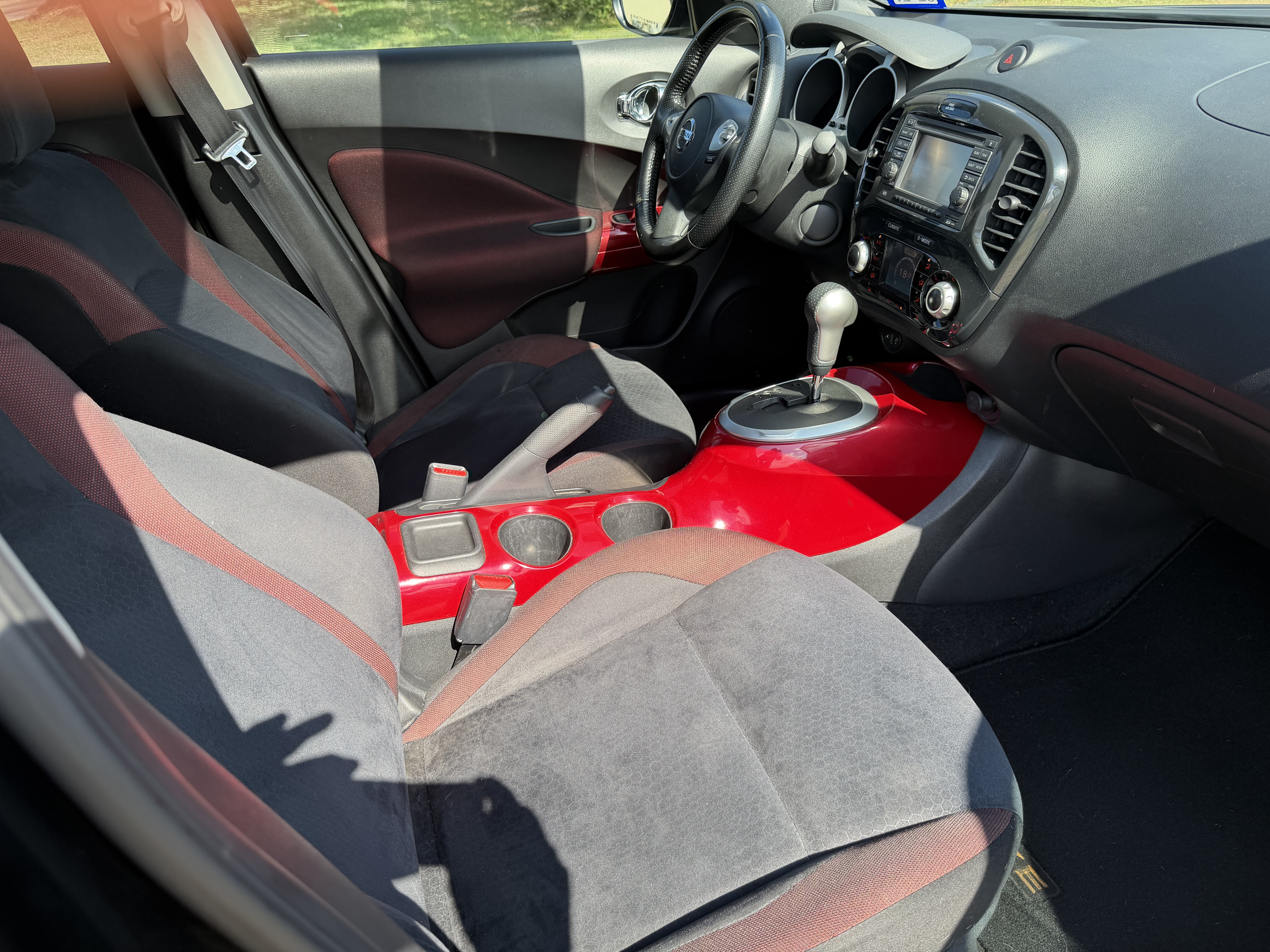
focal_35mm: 24
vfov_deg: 56.8
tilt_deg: -27.7
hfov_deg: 71.6
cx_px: 635
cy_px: 476
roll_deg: +7.7
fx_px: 881
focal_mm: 6.76
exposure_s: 1/535
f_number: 1.78
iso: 80
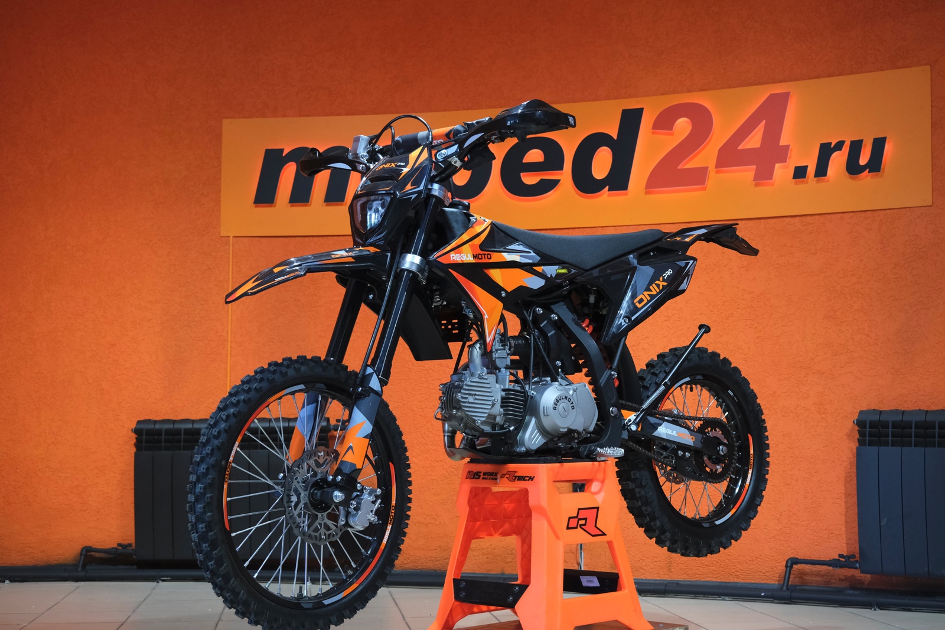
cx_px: 472
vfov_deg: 26.5
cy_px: 315
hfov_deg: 38.9
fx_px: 1339
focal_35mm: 51
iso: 1600
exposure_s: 1/100
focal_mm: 34.2
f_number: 4
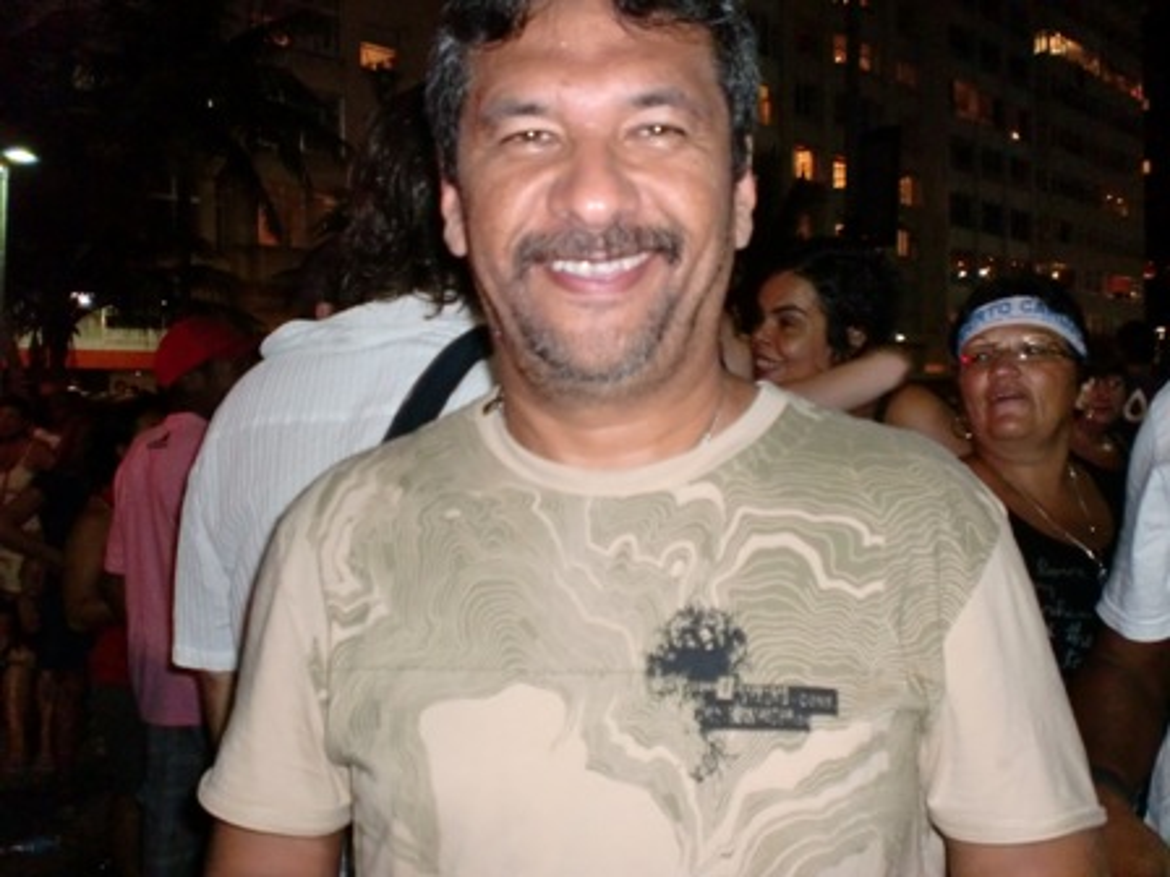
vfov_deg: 40.7
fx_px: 1183
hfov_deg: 52.6
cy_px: 438
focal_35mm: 35
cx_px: 585
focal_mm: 6.3
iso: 400
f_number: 3.1
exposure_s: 1/40
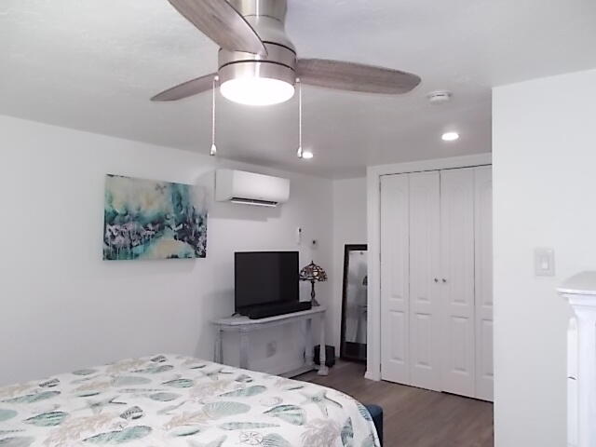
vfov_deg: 53.1
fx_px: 448
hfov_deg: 67.3
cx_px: 298
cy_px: 224
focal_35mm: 26
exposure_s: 1/25
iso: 200
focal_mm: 4.6
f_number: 3.2
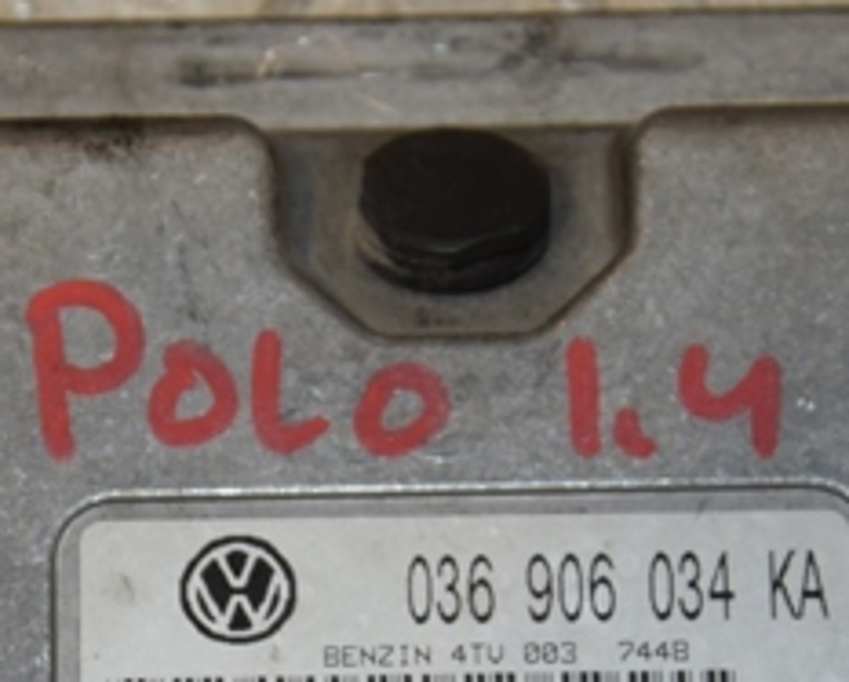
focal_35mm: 224
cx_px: 404
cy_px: 656
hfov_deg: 8.6
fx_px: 5636
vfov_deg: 6.9
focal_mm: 58
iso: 800
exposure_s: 1/200
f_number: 7.1
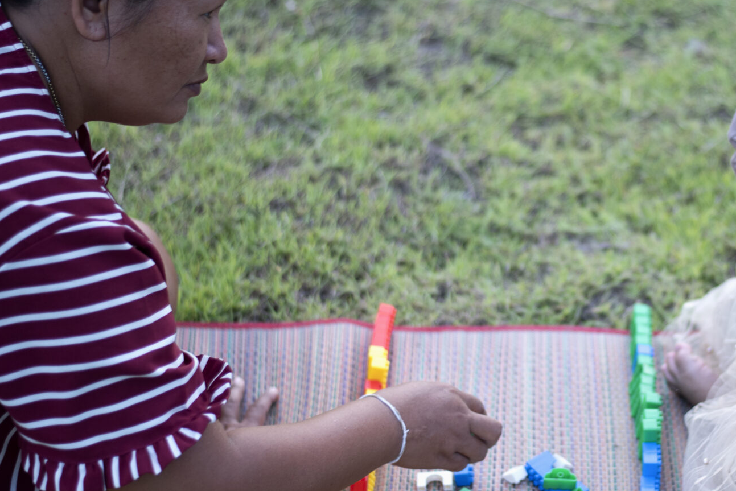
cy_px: 232
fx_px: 2025
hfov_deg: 20.4
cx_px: 581
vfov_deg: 13.8
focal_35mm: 99
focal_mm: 50
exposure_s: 1/200
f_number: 1.8
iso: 200
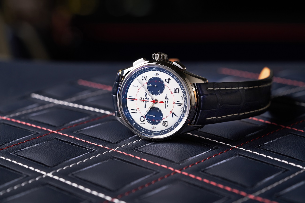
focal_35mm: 90
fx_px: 763
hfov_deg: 22.6
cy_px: 102
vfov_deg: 15.2
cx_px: 152
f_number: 6.3
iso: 320
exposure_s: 1/160
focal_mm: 90
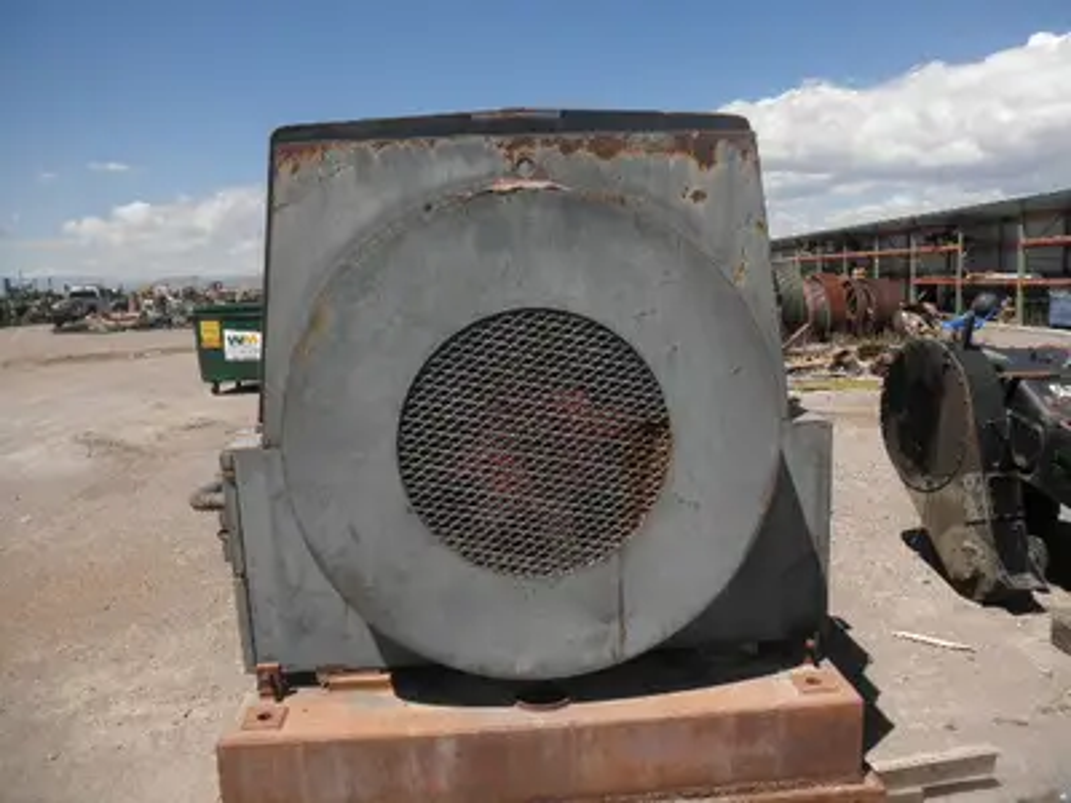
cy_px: 402
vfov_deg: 49.7
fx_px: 866
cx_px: 536
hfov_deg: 63.4
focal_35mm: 28
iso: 64
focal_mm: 5
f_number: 8.5
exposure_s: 1/160
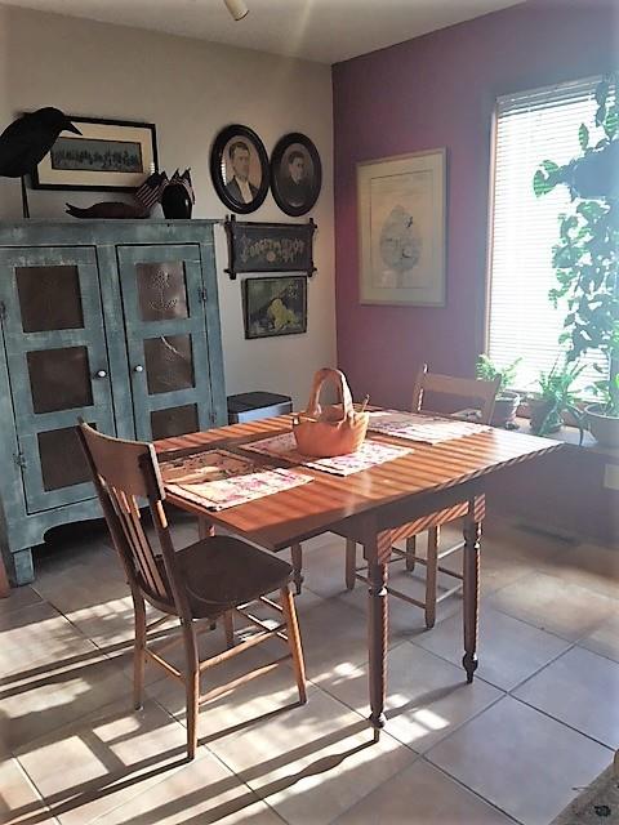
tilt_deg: -11.0
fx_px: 691
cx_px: 310
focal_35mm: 29
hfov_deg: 48.2
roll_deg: +2.9
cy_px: 412
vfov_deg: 61.7
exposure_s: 1/30
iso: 25
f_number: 2.2
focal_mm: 4.15
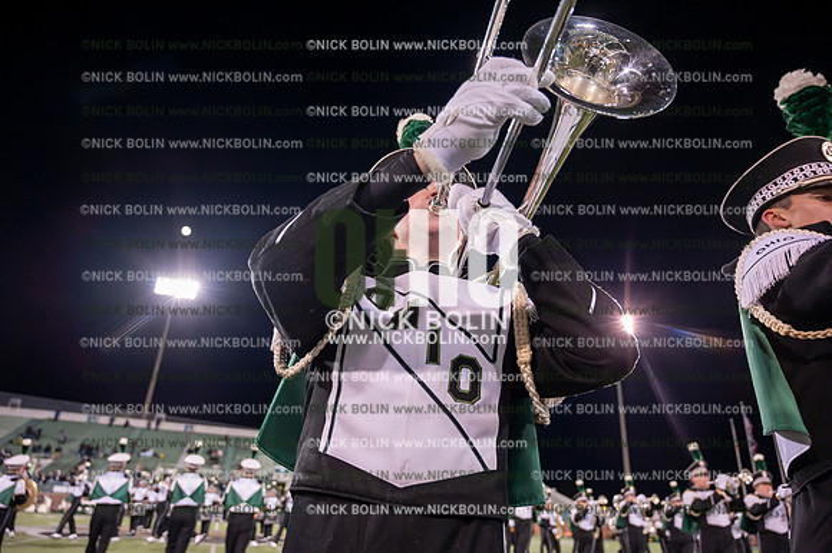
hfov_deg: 73.8
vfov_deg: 53.1
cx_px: 416
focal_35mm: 24
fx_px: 554
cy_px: 276
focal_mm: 24
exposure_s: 1/640
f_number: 4
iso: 3200
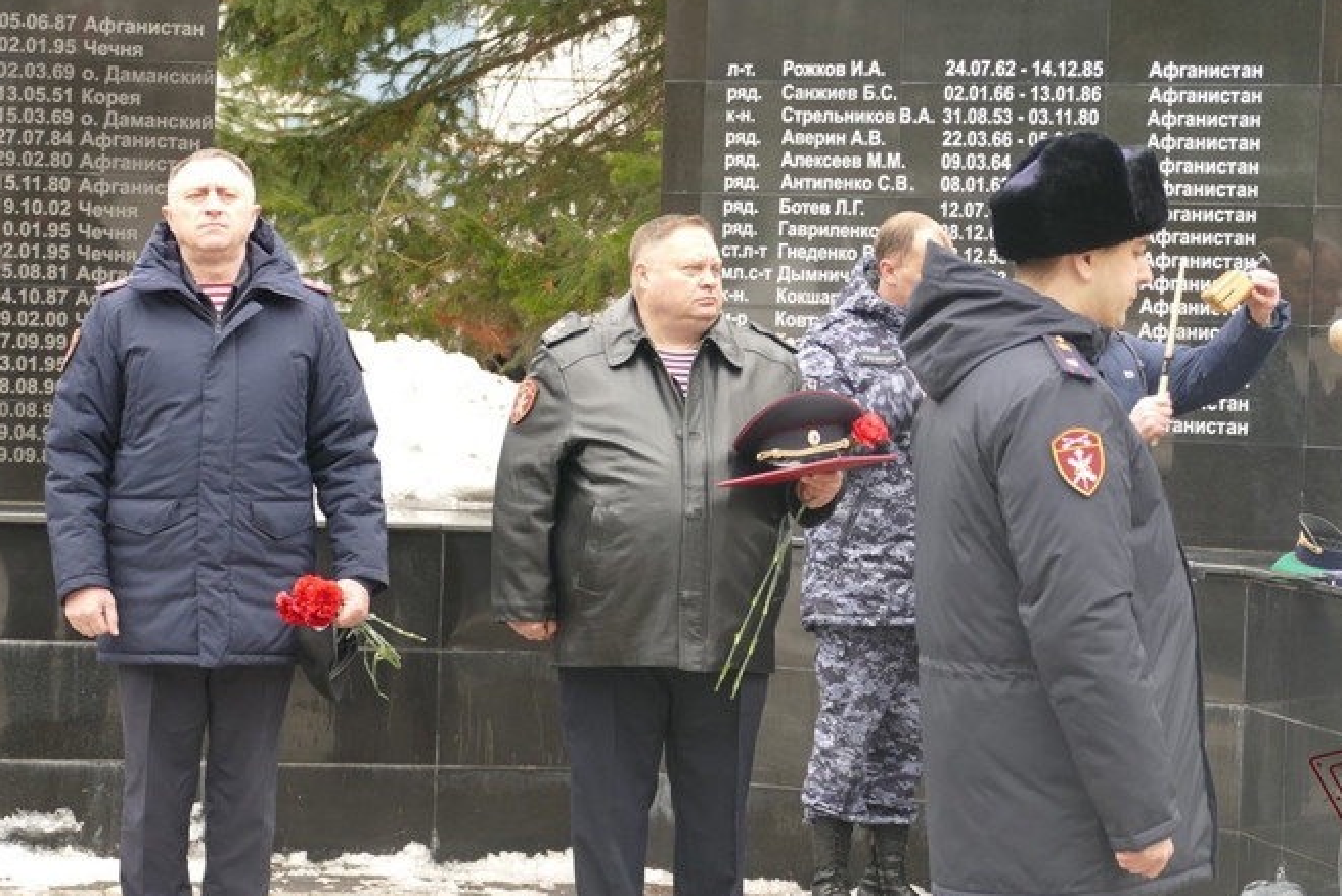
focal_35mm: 144
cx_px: 749
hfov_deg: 14.2
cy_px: 423
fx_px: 5370
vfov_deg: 9.5
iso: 160
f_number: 3.9
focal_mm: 45.89
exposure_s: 1/80
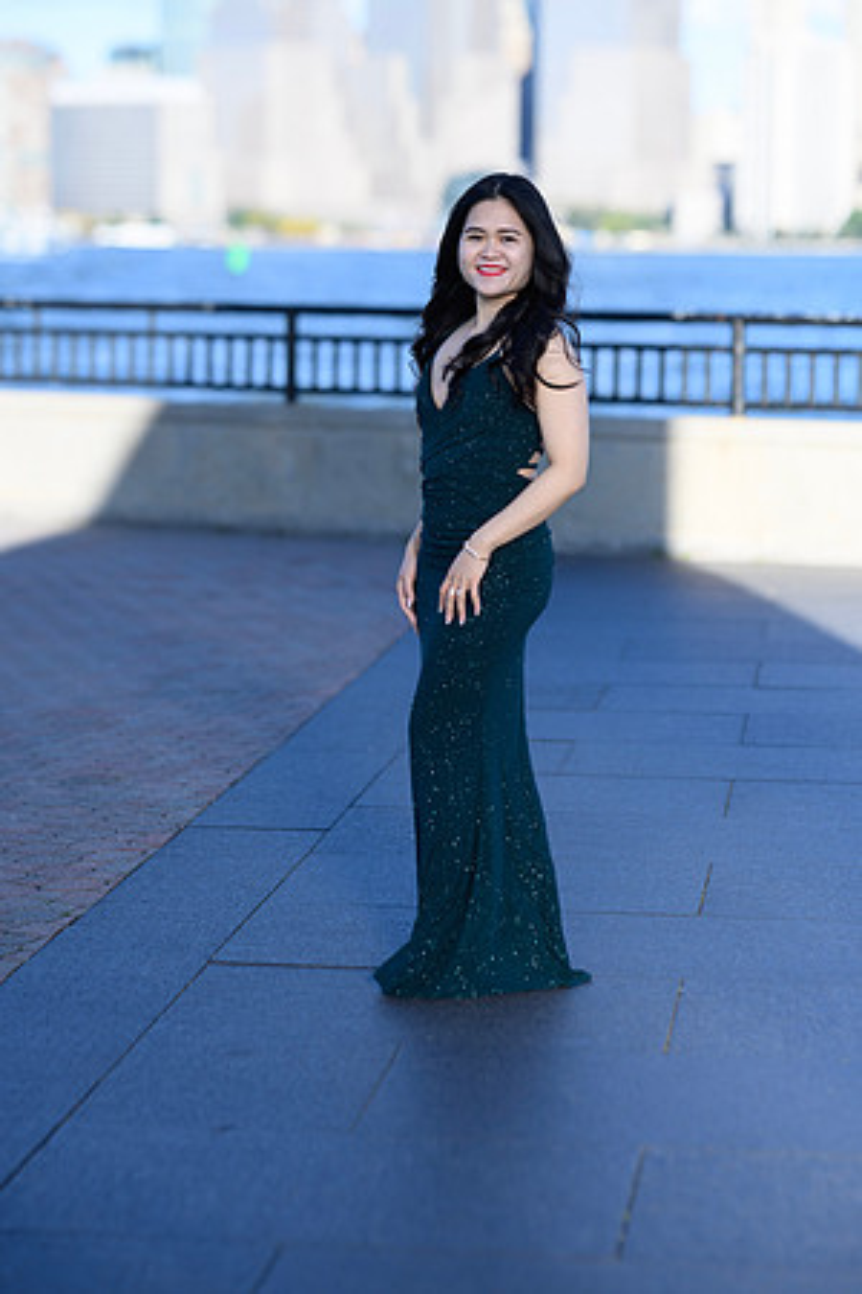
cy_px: 647
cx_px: 431
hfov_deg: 16.1
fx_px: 3053
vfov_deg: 23.9
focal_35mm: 85
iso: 200
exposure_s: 1/3200
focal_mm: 85
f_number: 2
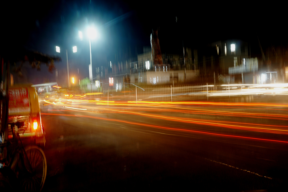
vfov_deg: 30.8
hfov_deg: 45.0
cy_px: 96
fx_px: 348
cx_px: 144
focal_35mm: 44
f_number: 9
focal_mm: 29
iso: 100
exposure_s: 20
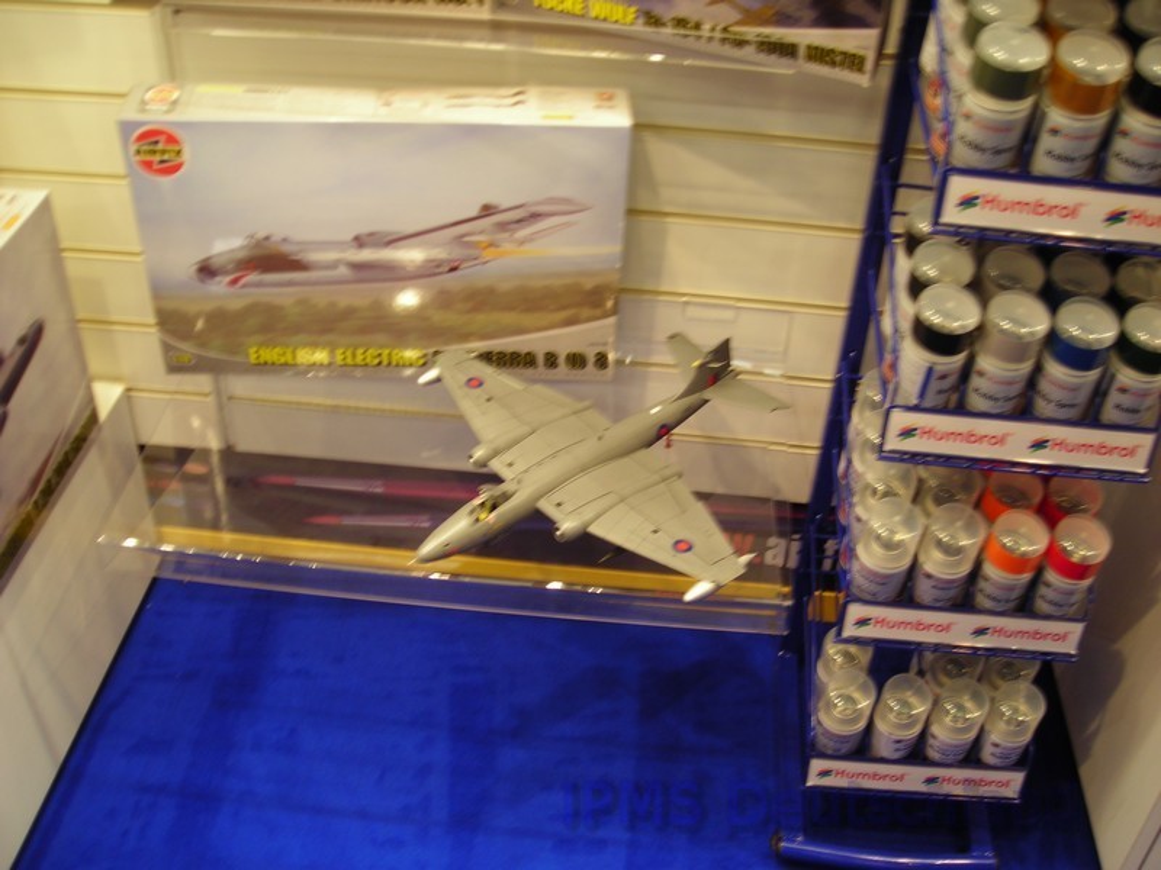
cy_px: 435
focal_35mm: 38
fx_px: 1274
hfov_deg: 49.0
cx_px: 580
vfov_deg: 37.7
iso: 50
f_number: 3.2
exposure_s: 1/6.9
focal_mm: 6.3
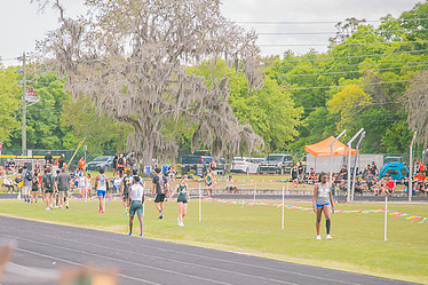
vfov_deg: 7.4
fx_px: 2210
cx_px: 125
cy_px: 189
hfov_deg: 11.0
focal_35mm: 186
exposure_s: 1/200
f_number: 4
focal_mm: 120
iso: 200
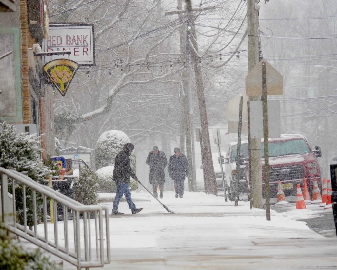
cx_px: 166
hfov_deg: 4.9
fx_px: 3919
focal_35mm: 393
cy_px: 135
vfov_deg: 3.9
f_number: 4.8
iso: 640
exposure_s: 1/400
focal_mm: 188
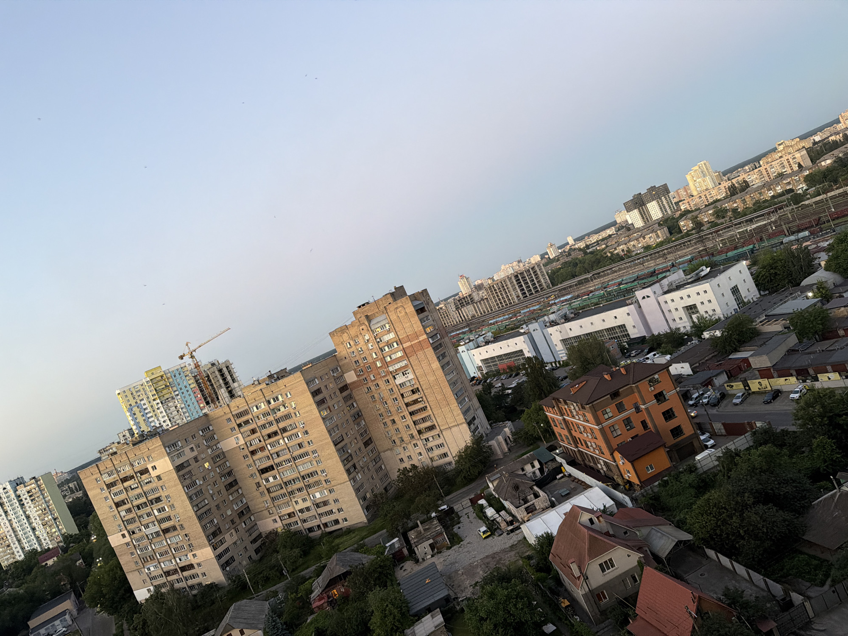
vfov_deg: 56.8
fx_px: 588
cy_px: 318
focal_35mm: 24
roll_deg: +24.9
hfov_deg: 71.6
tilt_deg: +0.5
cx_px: 424
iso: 400
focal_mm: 6.76
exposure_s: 1/60
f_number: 1.78
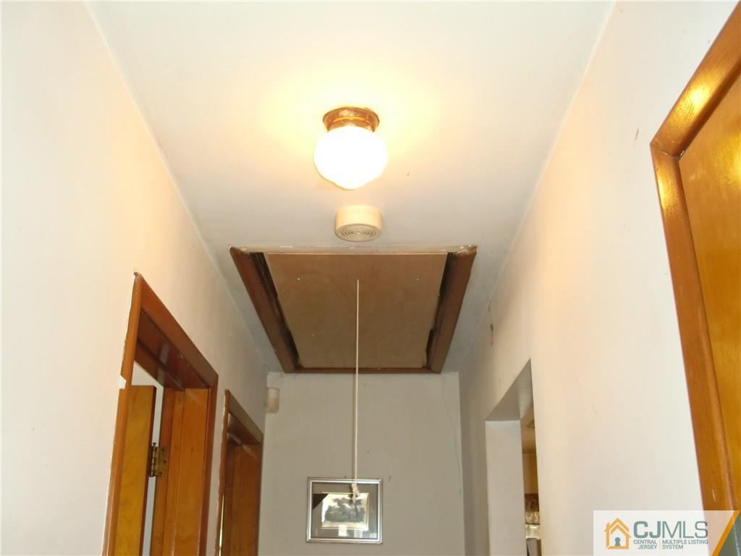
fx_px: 771
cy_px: 278
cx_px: 370
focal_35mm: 36
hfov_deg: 51.4
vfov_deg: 39.7
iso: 320
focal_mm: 6.3
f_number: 2.8
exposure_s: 1/60
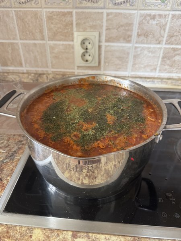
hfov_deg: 56.8
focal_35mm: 24
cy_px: 120
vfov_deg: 71.6
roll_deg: -1.2
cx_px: 90
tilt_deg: -36.2
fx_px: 167
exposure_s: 1/60
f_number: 1.78
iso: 400
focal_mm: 6.76
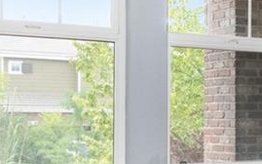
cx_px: 427
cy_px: 116
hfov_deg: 17.5
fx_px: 735
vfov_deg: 12.7
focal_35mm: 103
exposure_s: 1/4
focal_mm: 17
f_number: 8
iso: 800
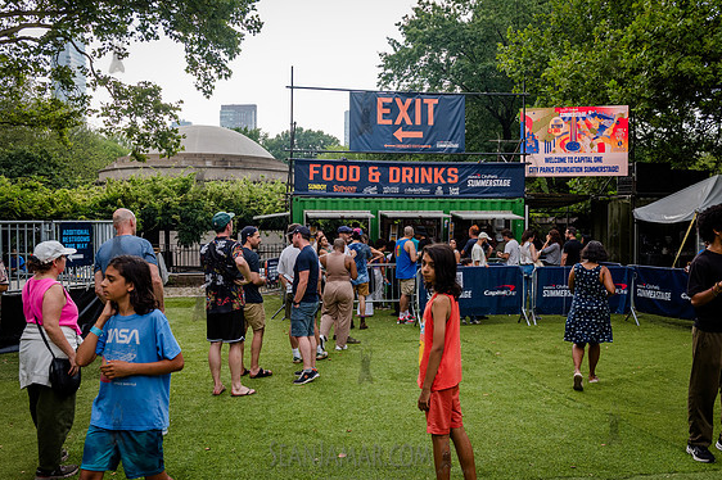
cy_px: 237
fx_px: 681
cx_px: 365
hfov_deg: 55.8
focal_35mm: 34
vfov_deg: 38.8
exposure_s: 1/1250
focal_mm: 32
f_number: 4.5
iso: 1000
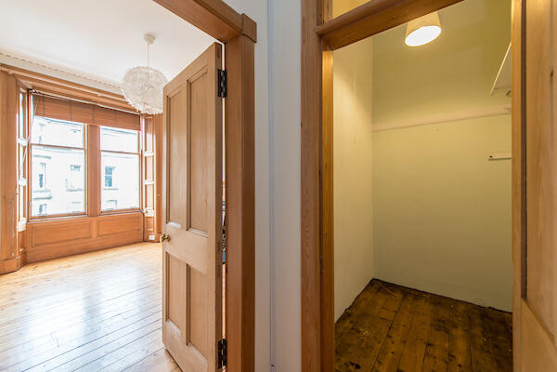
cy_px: 186
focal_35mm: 14
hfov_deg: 104.3
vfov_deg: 81.2
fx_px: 217
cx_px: 278
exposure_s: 1/13
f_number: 8
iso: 400
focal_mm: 14
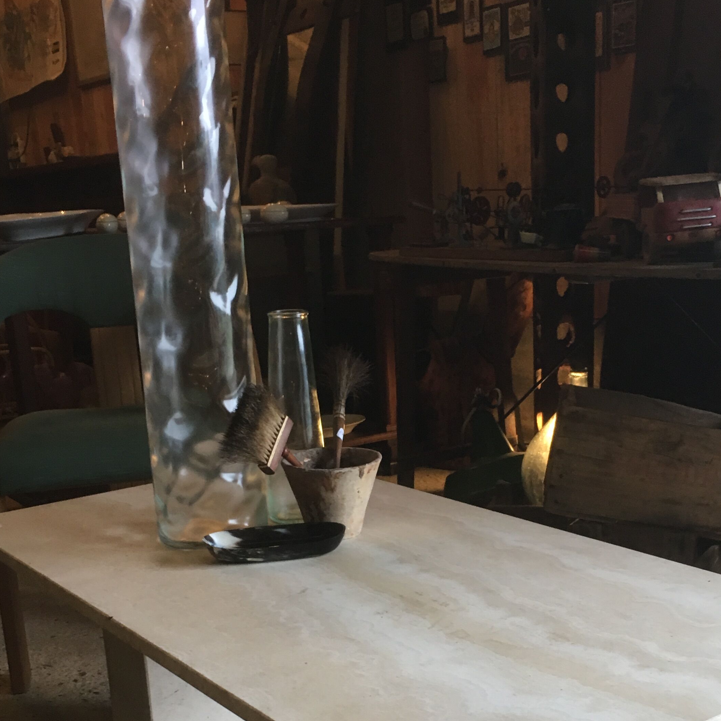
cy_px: 524
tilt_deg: -16.8
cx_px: 377
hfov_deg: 34.7
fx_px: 1155
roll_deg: +2.7
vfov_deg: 34.1
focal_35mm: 49
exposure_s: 1/33
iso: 125
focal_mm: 4.15
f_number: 2.2
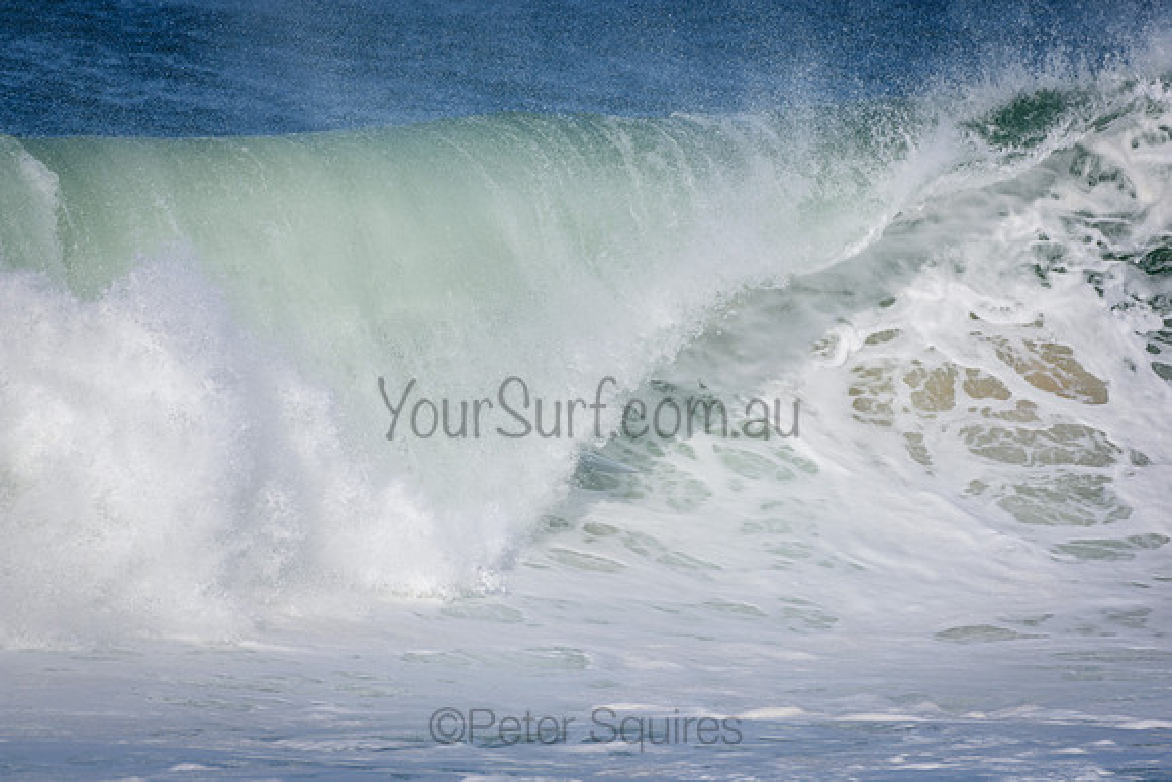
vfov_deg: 1.8
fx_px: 24421
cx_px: 586
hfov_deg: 2.7
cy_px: 391
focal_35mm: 750
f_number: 5.6
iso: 220
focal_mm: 500
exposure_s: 1/2000
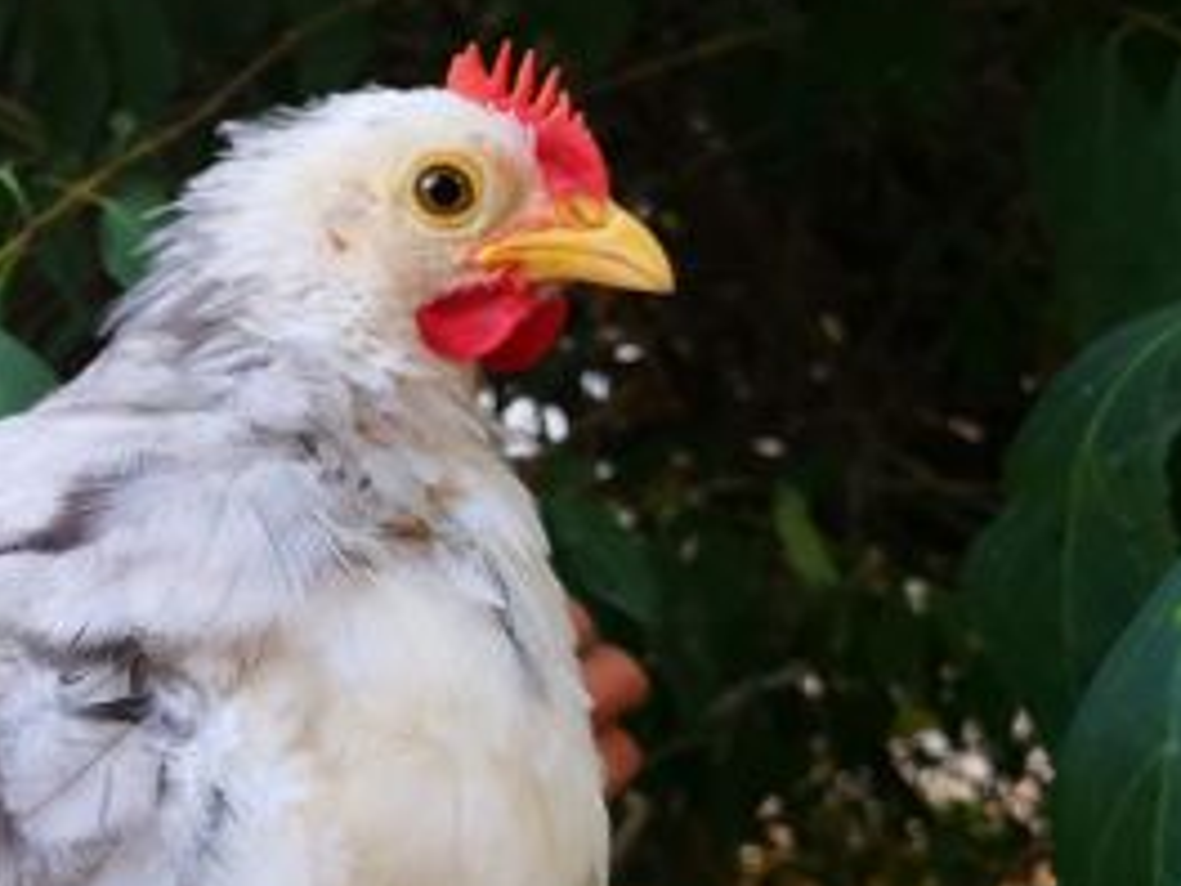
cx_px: 125
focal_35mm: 49
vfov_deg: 29.6
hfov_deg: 36.6
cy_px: 532
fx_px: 1672
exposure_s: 1/120
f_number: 1.6
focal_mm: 3.95
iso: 500
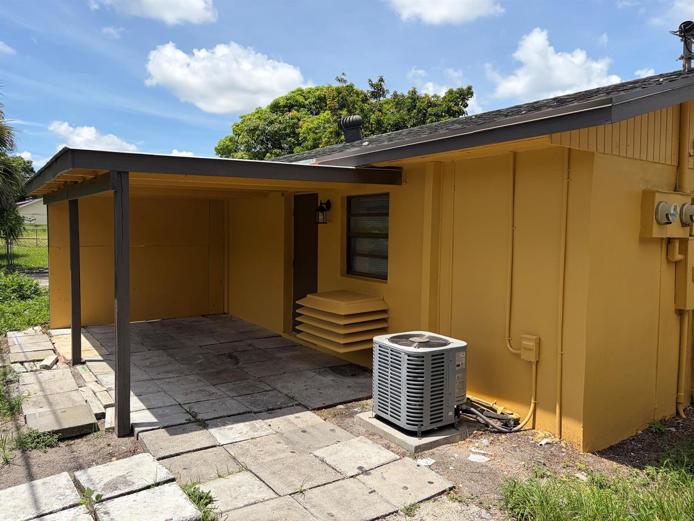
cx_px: 347
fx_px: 521
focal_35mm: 26
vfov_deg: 53.1
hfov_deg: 67.3
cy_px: 260
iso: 64
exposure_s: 1/4329
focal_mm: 5.96
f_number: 1.6
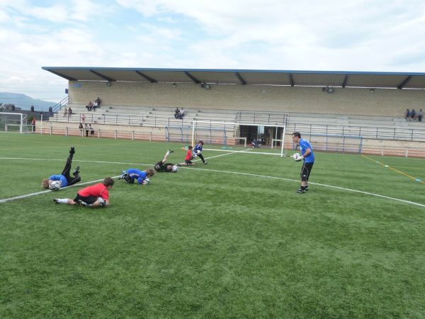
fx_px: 393
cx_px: 212
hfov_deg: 56.8
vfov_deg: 44.2
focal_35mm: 32
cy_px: 160
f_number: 3.5
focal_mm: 5.3
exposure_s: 1/640
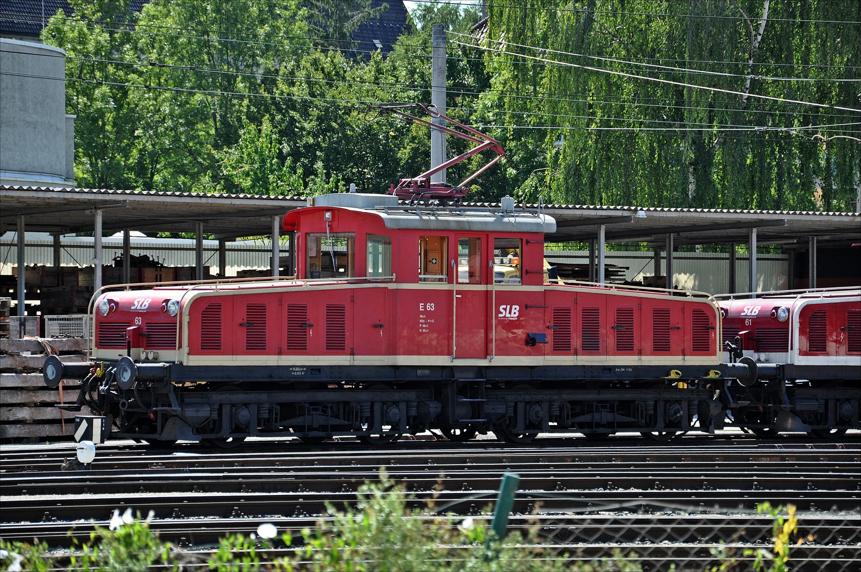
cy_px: 286
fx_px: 3763
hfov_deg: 13.1
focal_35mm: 158
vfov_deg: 8.7
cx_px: 430
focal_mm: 105
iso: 800
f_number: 5.6
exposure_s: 1/1000
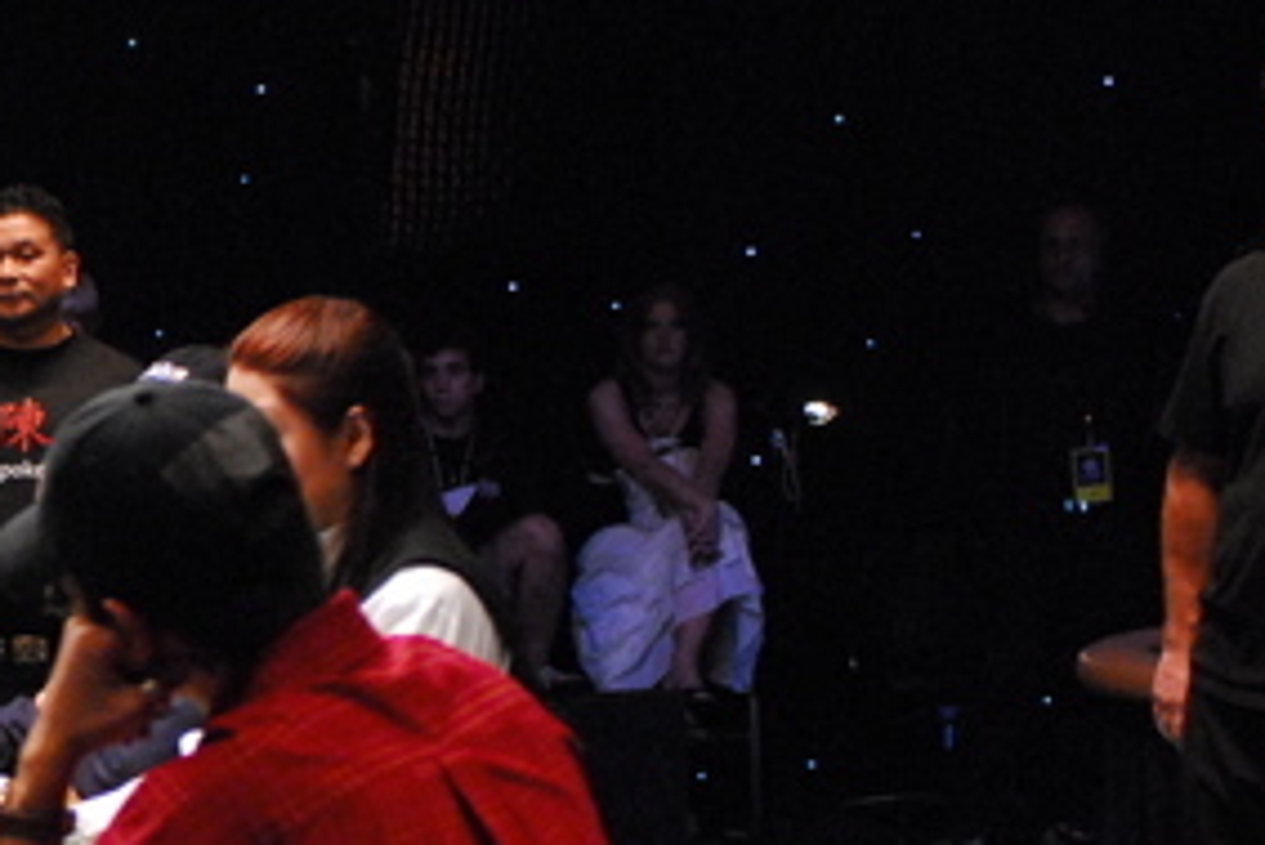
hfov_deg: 18.5
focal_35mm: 104
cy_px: 693
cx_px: -286
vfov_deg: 13.1
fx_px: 3656
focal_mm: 28
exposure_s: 1/90
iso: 1600
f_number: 2.8
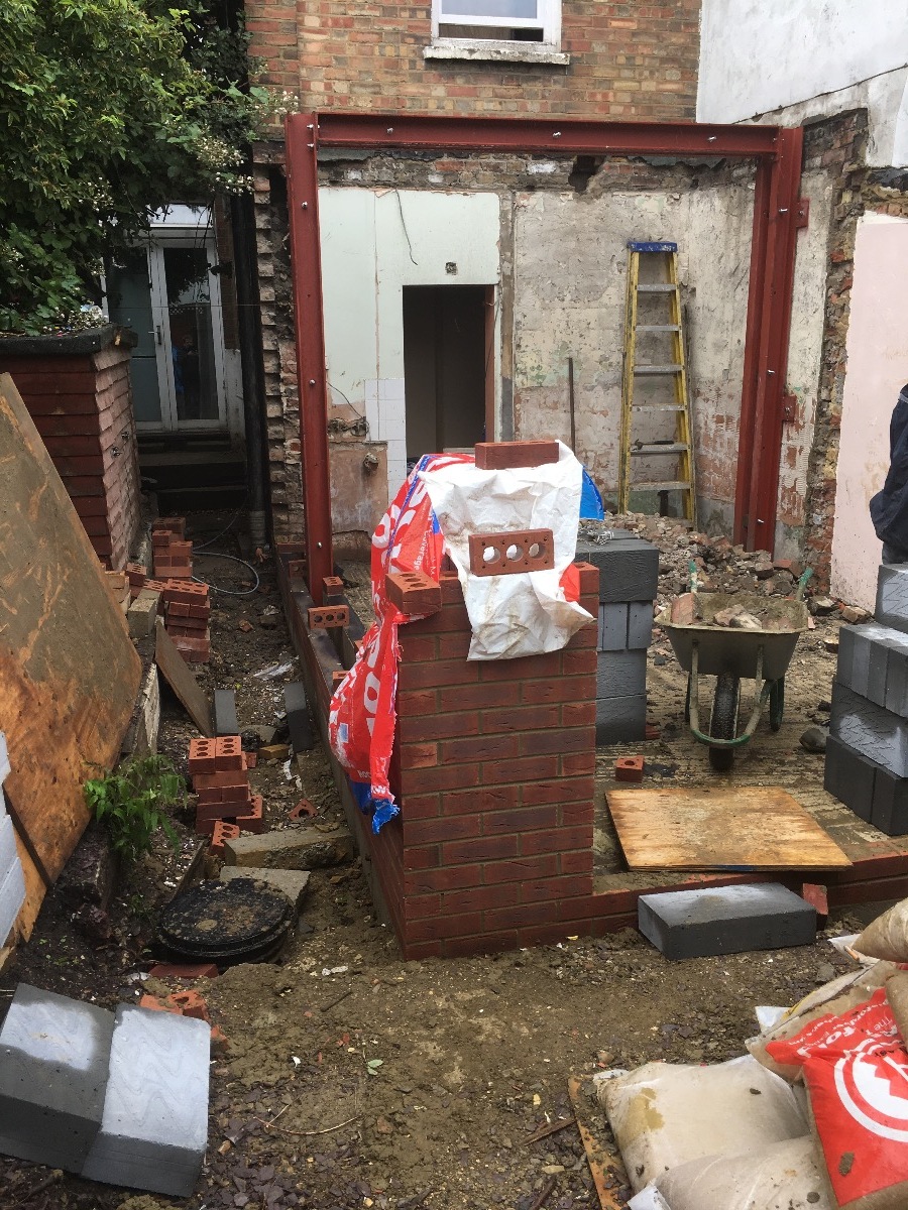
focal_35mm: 29
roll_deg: +0.4
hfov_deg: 48.2
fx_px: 1014
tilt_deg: -12.0
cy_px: 605
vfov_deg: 61.7
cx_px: 454
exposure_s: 1/256
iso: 25
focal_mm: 4.15
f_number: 2.2
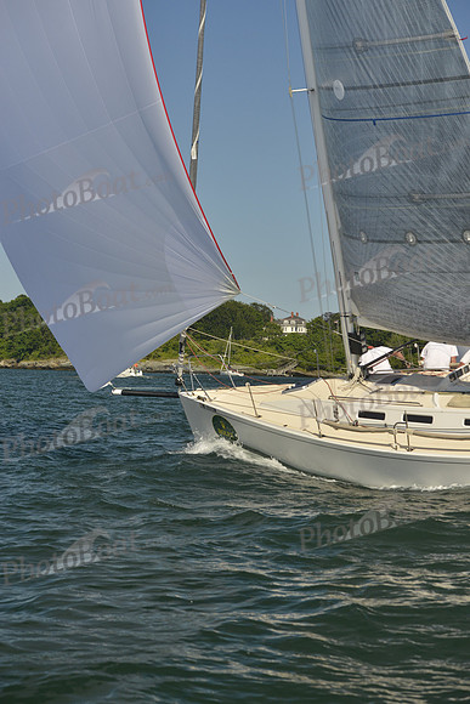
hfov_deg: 19.5
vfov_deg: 28.8
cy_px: 352
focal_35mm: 70
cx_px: 235
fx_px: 1370
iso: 400
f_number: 6.3
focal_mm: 70
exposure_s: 1/1250
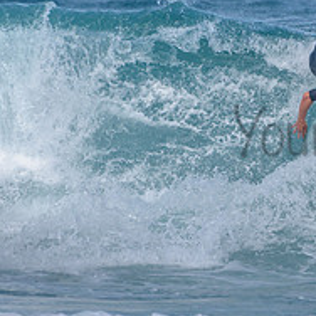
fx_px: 16628
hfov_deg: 1.1
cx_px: 474
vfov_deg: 1.1
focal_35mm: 1610
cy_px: 55
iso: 140
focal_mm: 500
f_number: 5.6
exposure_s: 1/2000
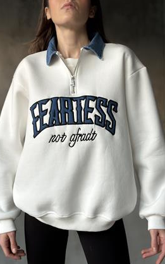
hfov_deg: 24.9
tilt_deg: +1.6
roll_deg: -0.4
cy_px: 133
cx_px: 75
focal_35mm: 52
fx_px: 374
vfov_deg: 38.9
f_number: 1.78
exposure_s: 1/60
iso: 160
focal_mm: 6.86
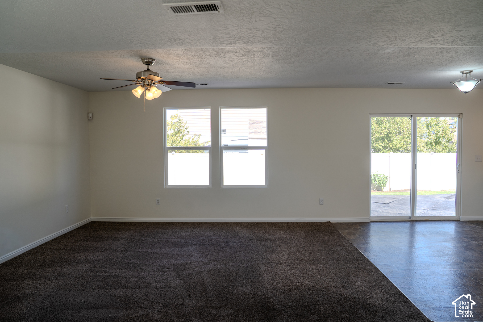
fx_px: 334
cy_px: 158
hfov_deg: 71.7
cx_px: 247
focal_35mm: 25
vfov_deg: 51.4
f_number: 4.5
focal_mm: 24
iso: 100
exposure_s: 1/100
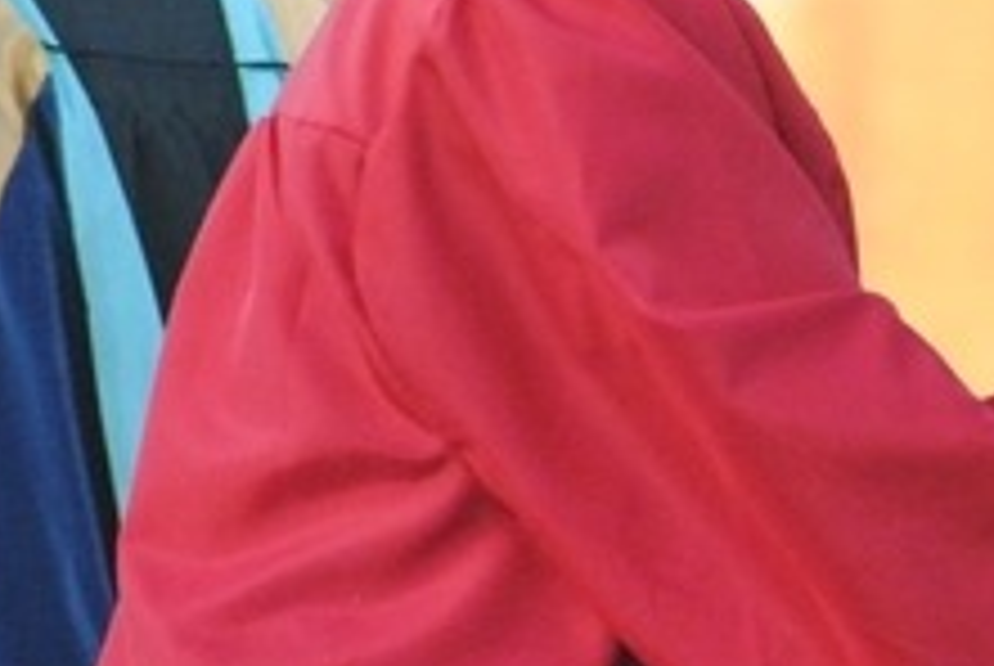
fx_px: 21809
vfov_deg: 1.7
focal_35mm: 789
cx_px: 1511
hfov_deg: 2.6
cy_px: 281
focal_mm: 145
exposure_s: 1/500
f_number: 5
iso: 1250
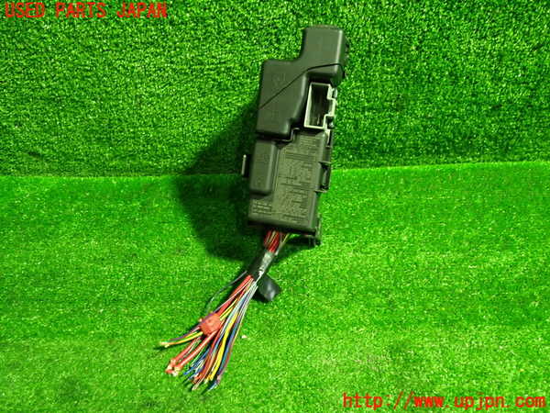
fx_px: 477
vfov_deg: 46.8
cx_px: 275
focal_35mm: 30
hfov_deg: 60.0
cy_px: 206
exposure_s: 1/30
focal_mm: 5.4
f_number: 2.3
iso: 500
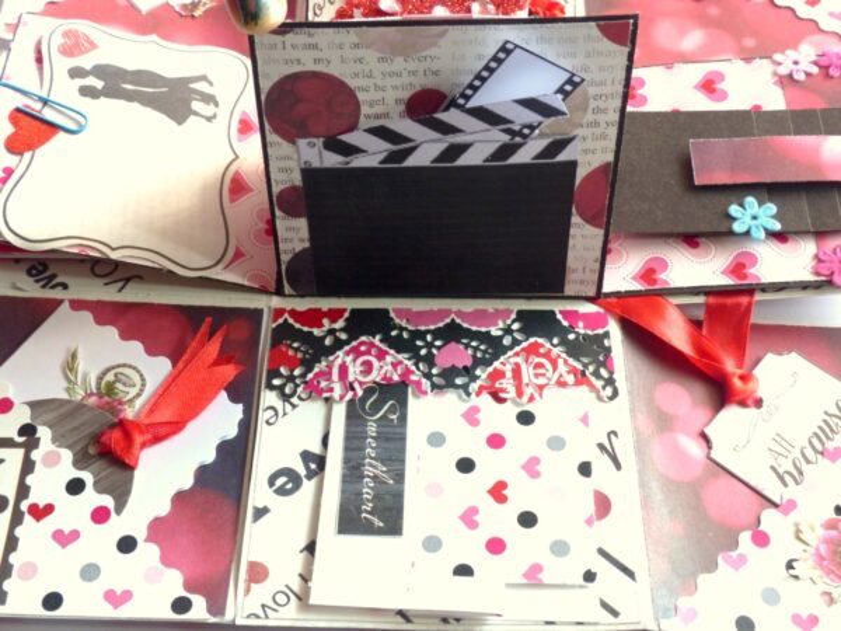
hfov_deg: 40.4
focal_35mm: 47
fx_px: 1142
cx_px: 420
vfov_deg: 30.9
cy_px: 316
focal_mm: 8.4
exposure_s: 1/30
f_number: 4.5
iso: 200
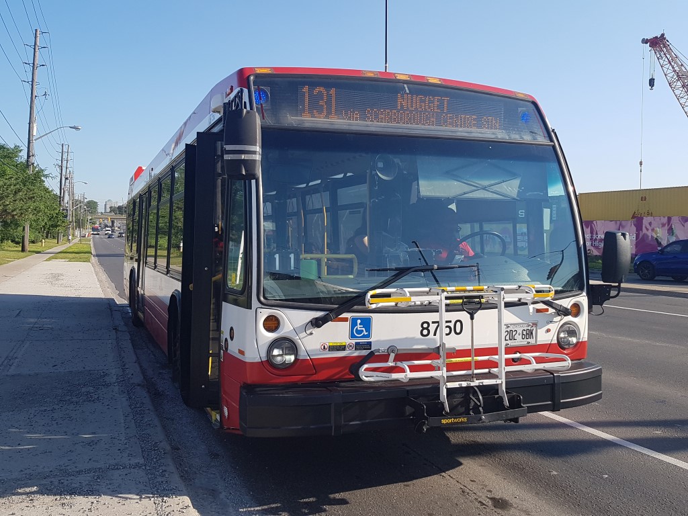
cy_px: 258
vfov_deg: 53.1
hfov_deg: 67.3
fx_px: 517
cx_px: 344
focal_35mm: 26
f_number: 1.7
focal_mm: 4.2
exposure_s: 1/1516
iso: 50
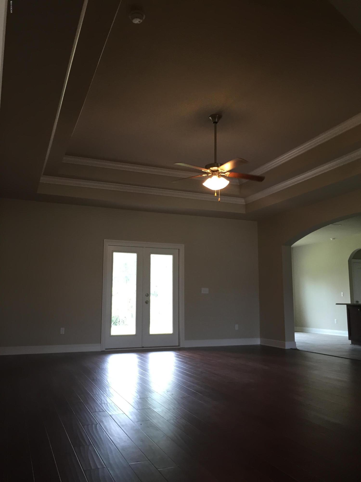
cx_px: 180
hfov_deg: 48.2
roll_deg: +0.1
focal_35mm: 29
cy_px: 241
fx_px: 403
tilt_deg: +9.4
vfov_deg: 61.7
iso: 40
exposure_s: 1/30
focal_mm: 4.15
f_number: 2.2
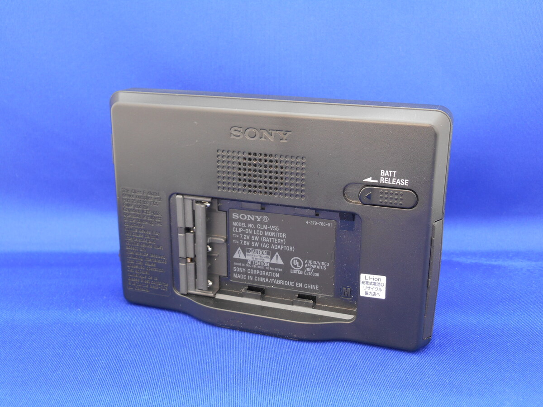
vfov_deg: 35.1
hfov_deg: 45.8
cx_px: 272
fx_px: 643
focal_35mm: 41
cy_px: 204
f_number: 3.9
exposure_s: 1
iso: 80
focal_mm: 7.2
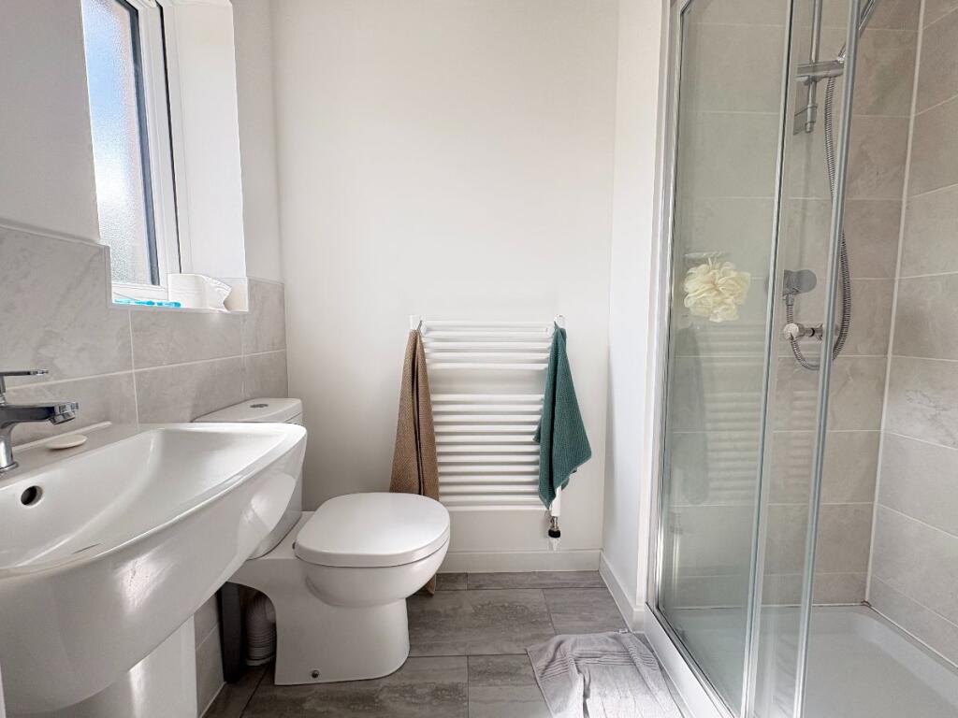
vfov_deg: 85.7
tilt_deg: -4.2
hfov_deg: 102.1
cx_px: 479
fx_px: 387
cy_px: 359
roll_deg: +0.6
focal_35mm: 14
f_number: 2.2
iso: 80
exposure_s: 1/137
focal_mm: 2.22
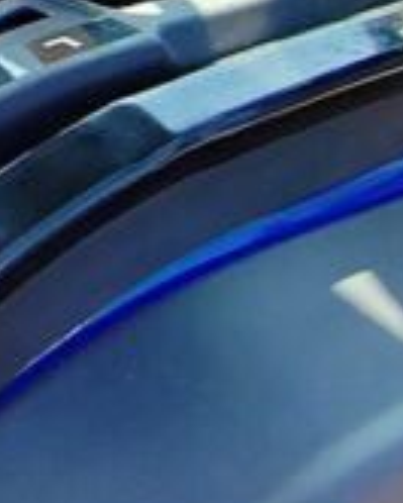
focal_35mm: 95
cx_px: -542
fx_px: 1415
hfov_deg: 12.8
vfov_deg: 18.5
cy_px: -179
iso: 100
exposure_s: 1/220
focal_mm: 2.16
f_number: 2.2
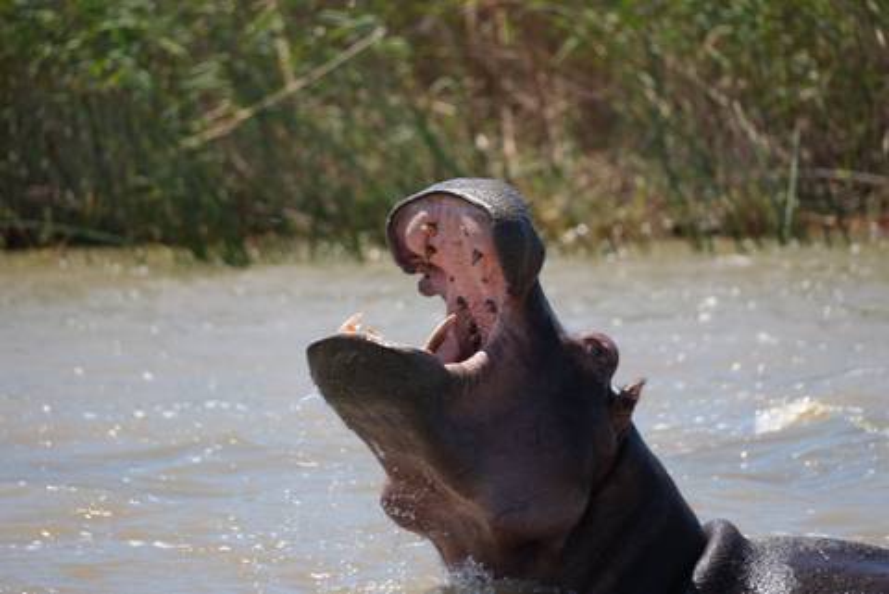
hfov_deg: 3.9
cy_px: 297
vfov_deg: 2.6
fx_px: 12976
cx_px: 444
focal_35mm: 525
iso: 160
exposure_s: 1/500
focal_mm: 350
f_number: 6.3
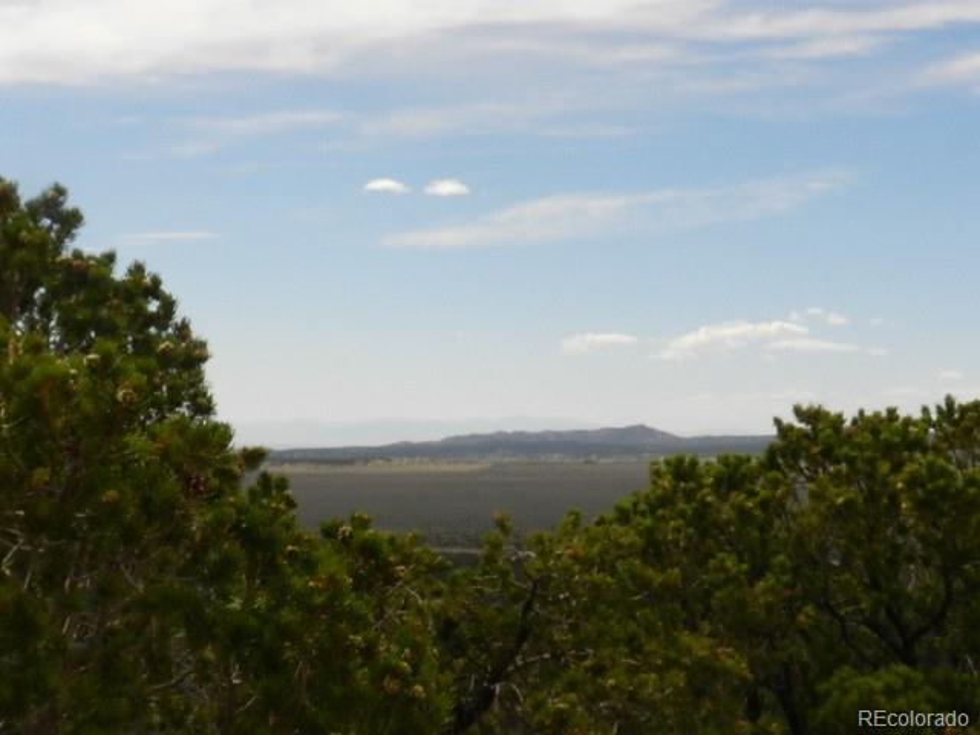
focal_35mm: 68
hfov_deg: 28.6
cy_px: 368
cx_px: 490
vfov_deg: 21.6
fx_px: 1925
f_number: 4.7
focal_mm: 12.1
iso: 160
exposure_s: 1/160
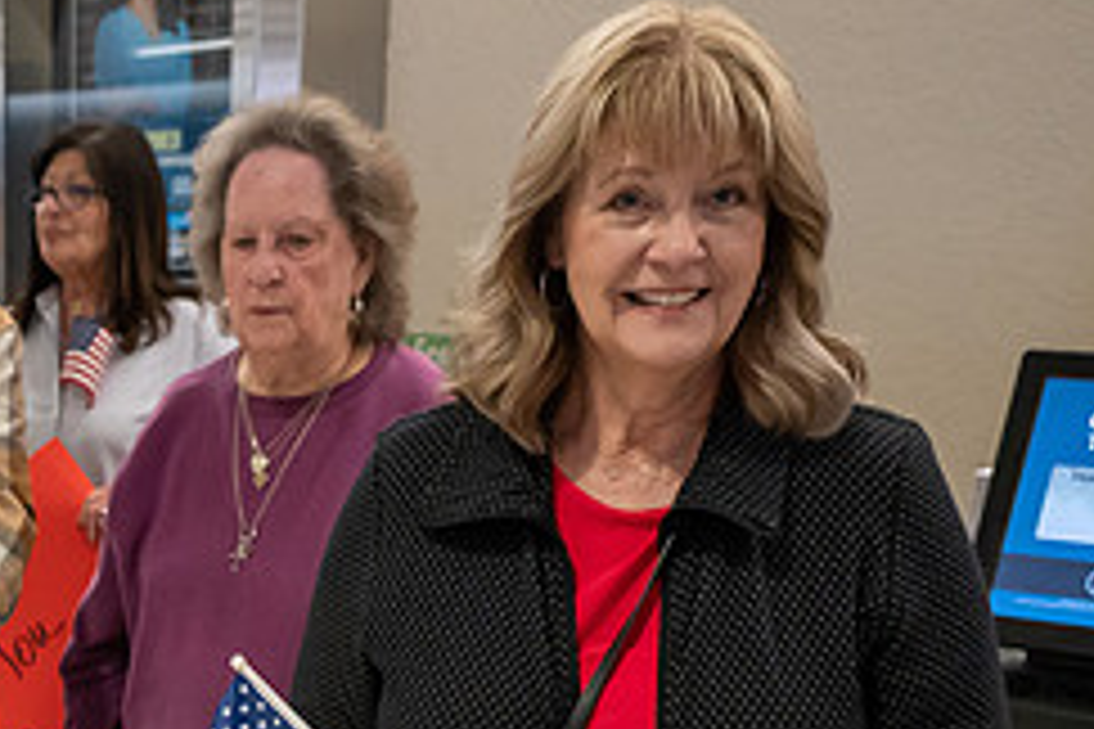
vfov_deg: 19.2
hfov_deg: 28.3
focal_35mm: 68
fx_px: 2066
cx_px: 68
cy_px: 796
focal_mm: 28.5
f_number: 4.5
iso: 7200
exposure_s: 1/200
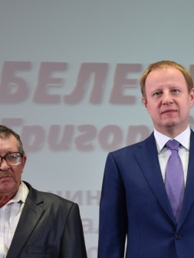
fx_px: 993
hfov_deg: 11.1
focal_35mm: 133
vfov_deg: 14.8
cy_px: 145
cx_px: 168
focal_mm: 42
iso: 450
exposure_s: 1/60
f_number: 4.5
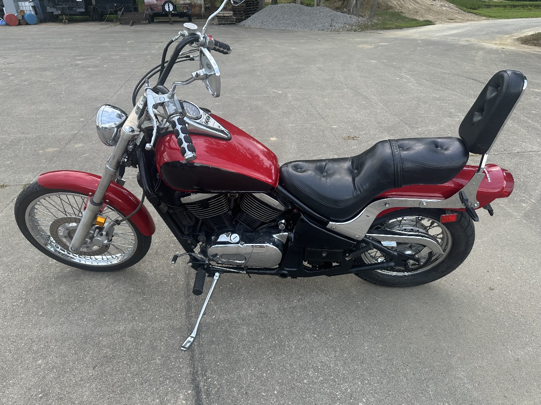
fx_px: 375
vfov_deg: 56.8
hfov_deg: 71.6
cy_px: 202
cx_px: 270
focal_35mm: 24
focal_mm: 6.86
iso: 80
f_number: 1.78
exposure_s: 1/121
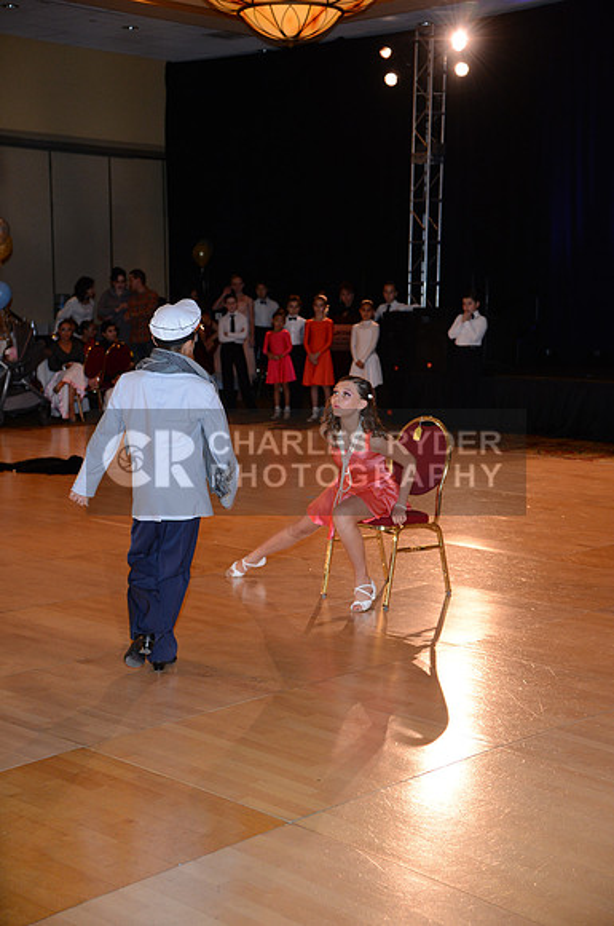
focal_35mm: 58
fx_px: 1488
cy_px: 463
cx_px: 307
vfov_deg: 34.5
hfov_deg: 23.3
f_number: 4.5
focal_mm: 58
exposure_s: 1/200
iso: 2000
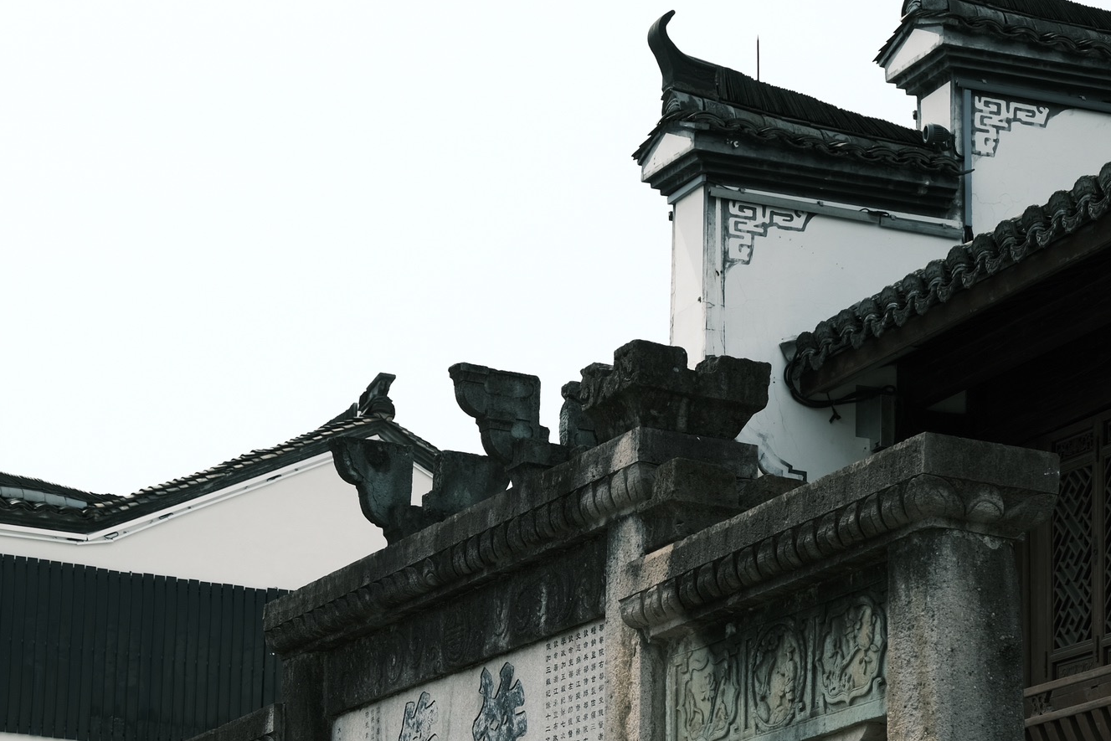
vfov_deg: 12.7
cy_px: 672
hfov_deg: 19.1
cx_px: 557
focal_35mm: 107
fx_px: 3302
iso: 160
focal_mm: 47
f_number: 5.6
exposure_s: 1/480
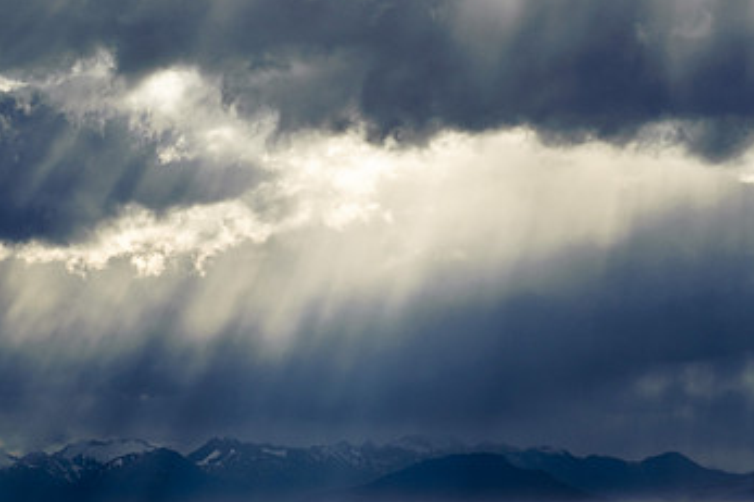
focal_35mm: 204
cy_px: 159
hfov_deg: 10.1
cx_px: 350
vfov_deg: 6.7
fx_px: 4270
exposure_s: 1/500
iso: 200
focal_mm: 122
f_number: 11
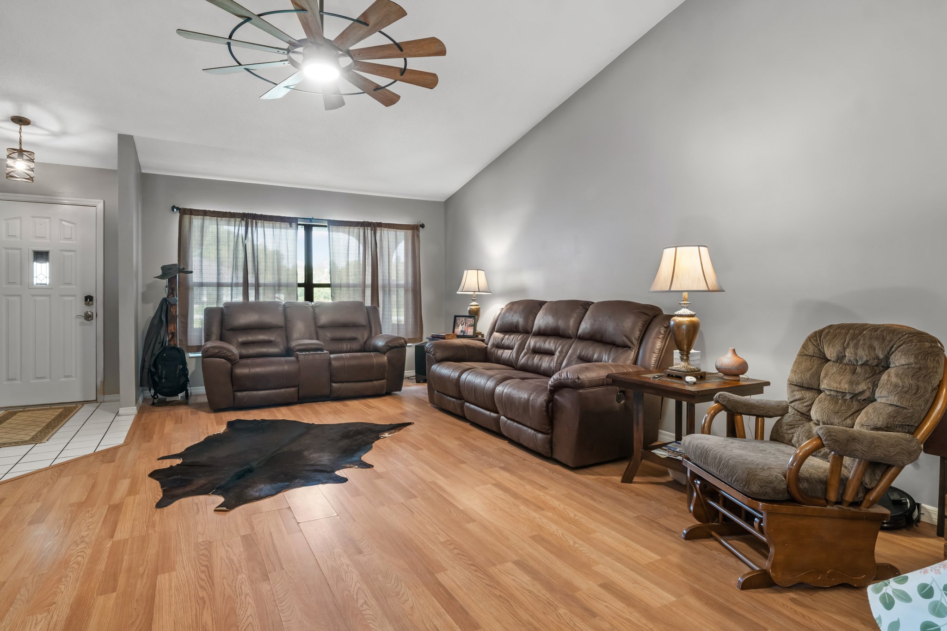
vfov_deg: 67.4
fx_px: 473
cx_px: 474
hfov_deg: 90.0
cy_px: 316
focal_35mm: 18
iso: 320
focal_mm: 12
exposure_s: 2
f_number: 8
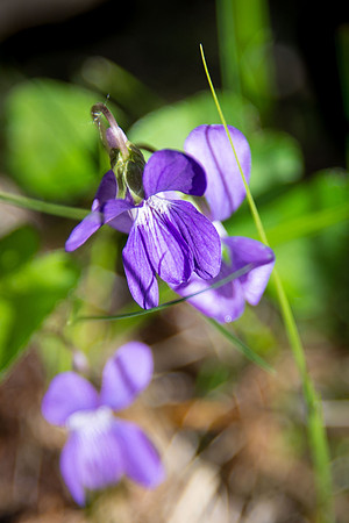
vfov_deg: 3.8
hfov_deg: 2.5
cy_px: 319
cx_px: 180
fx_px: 7978
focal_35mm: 549
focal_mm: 300
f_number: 5.6
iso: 500
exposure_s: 1/1000
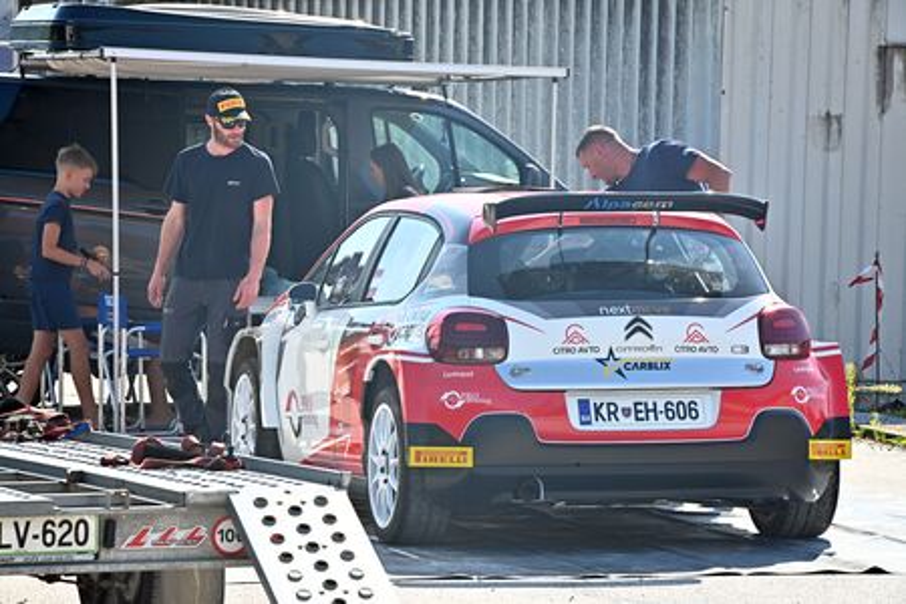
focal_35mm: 200
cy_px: 302
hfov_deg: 10.3
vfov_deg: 6.9
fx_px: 5033
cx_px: 453
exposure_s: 1/500
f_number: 16
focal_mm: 200
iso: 1600
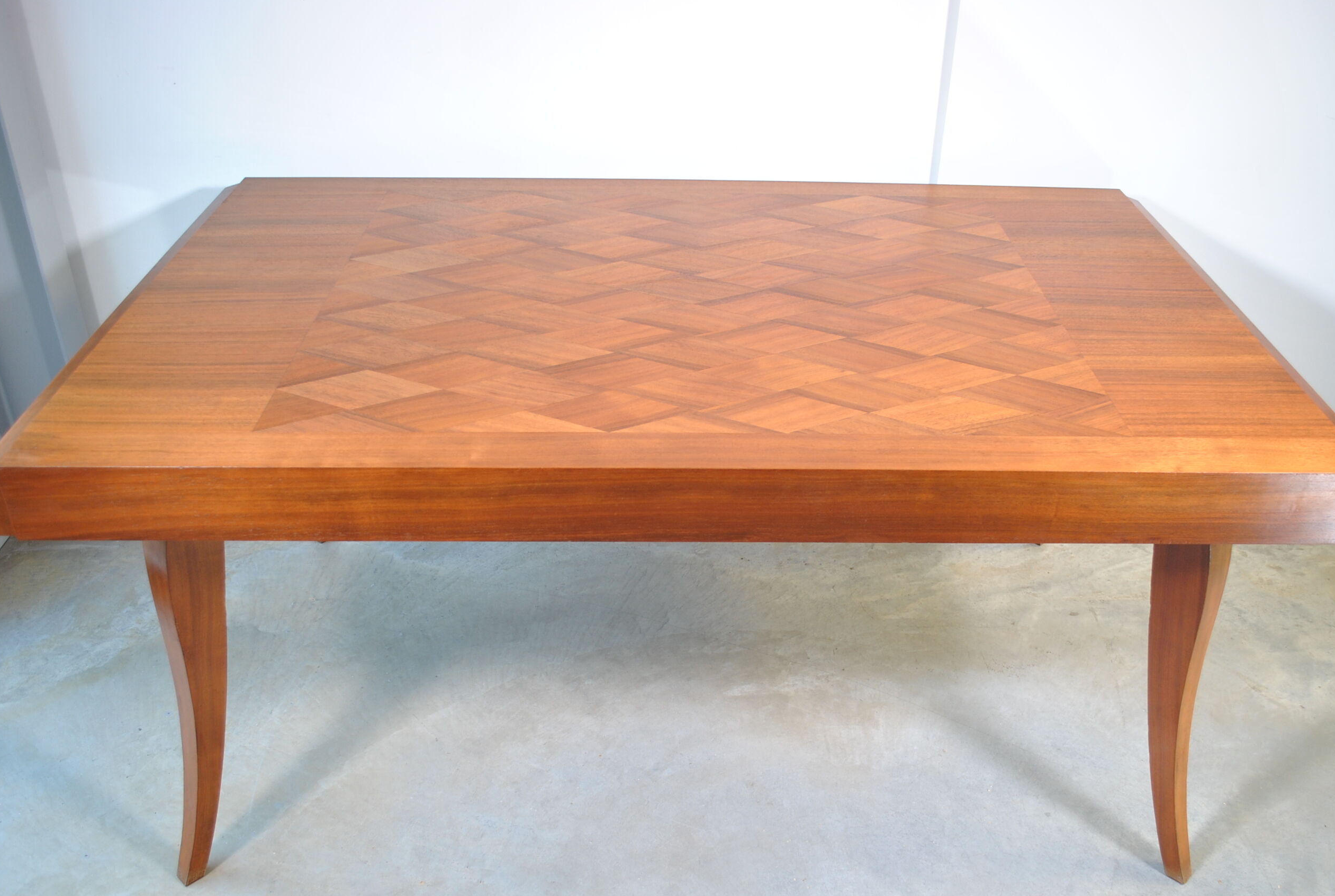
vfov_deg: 42.4
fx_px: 1152
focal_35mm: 31
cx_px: 702
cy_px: 504
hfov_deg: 60.1
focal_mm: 18
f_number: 4.5
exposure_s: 1/20
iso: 200
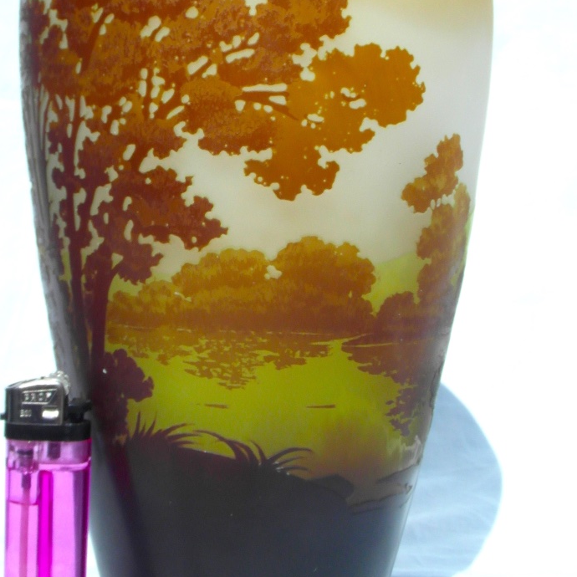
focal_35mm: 63
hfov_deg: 27.3
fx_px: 1188
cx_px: 241
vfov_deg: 27.1
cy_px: 192
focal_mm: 6.8
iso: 80
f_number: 5.8
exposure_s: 1/500
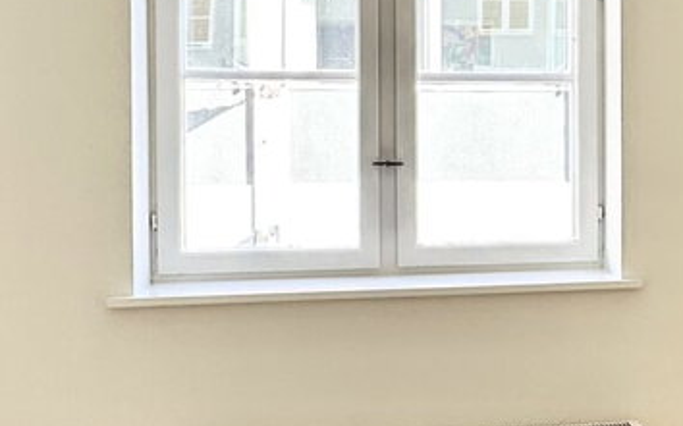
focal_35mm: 67
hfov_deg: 28.1
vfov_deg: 19.4
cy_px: 156
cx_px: 741
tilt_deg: +0.1
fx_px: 1247
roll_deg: +0.0
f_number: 2.2
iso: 40
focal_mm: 2.22
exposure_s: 1/102
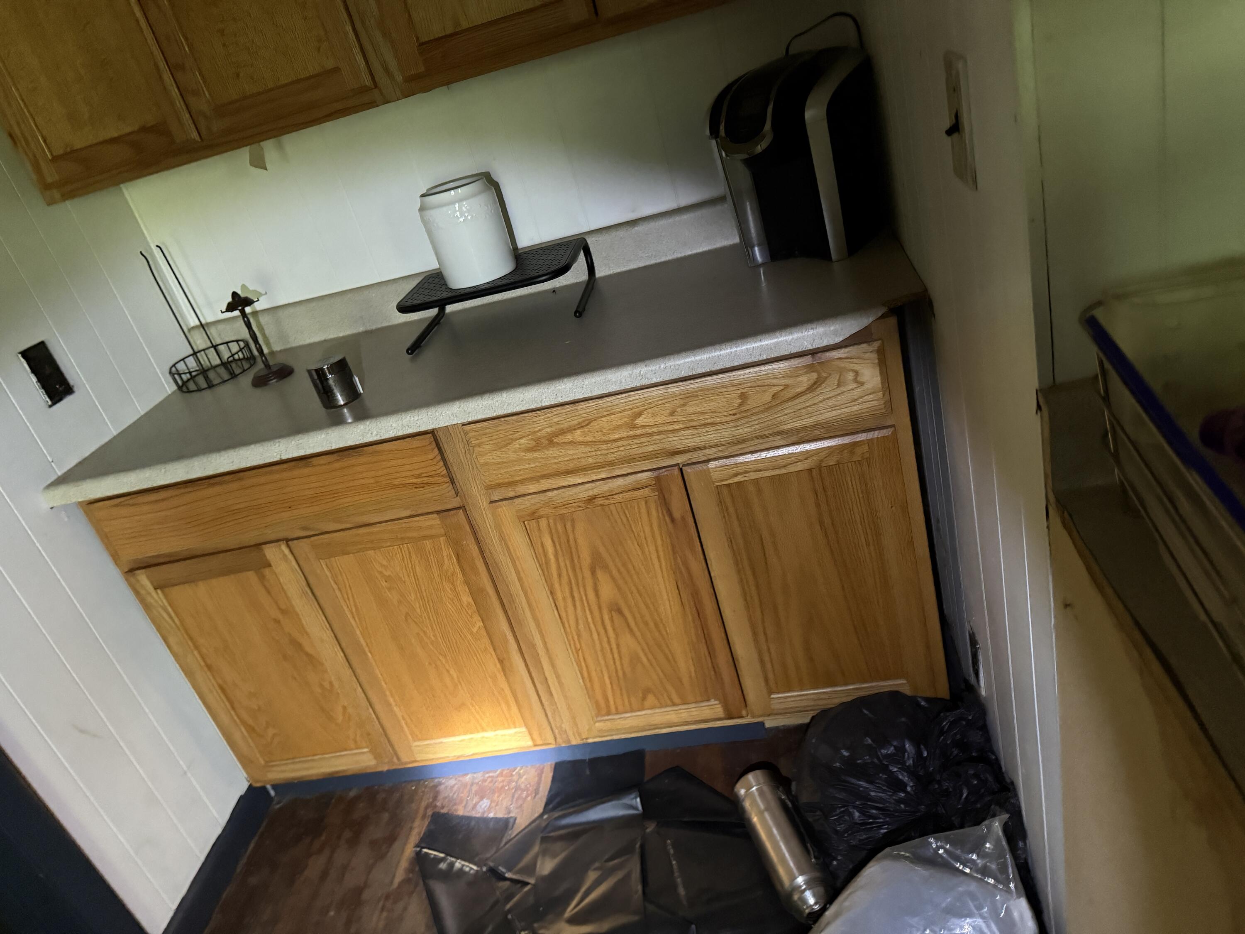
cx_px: 622
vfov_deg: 56.8
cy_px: 467
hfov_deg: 71.6
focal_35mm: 24
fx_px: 863
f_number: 1.78
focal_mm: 6.76
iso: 1000
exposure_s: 1/30
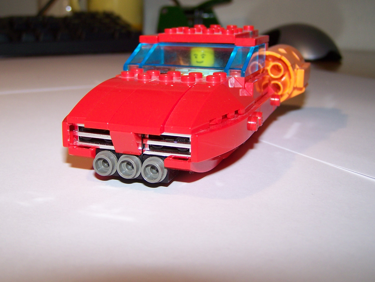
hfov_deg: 40.3
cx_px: 160
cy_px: 125
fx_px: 510
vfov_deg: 30.9
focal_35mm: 47
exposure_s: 1/60
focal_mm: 6.3
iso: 80
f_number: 2.8
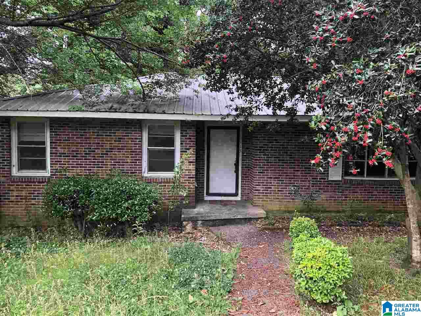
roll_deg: -1.1
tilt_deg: -5.3
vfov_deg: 49.7
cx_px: 210
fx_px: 341
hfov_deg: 63.4
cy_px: 158
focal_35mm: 28
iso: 40
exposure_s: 1/120
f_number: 1.8
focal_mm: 3.99
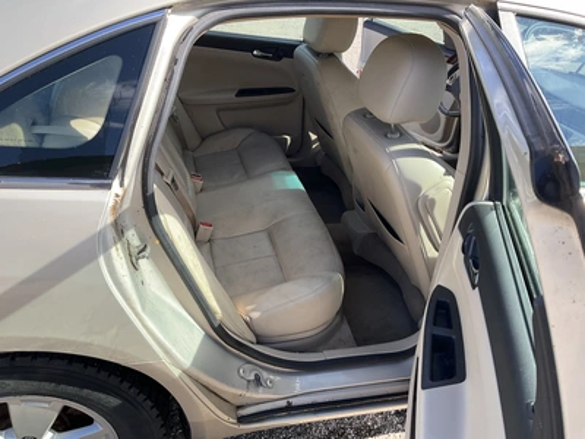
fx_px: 490
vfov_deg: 48.2
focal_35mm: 29
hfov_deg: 61.7
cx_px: 292
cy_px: 220
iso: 25
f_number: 1.8
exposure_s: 1/342
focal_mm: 3
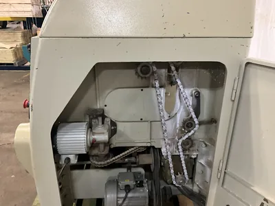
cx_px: 138
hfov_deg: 61.7
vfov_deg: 48.2
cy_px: 103
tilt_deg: -23.0
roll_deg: -2.9
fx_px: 230
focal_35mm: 29
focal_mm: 3
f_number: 1.8
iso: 320
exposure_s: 1/31
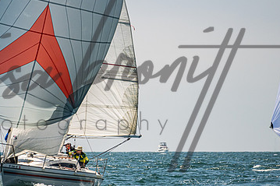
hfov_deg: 2.8
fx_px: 5698
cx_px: 114
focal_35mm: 733
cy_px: 72
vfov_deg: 1.9
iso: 500
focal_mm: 400
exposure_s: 1/3200
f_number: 8
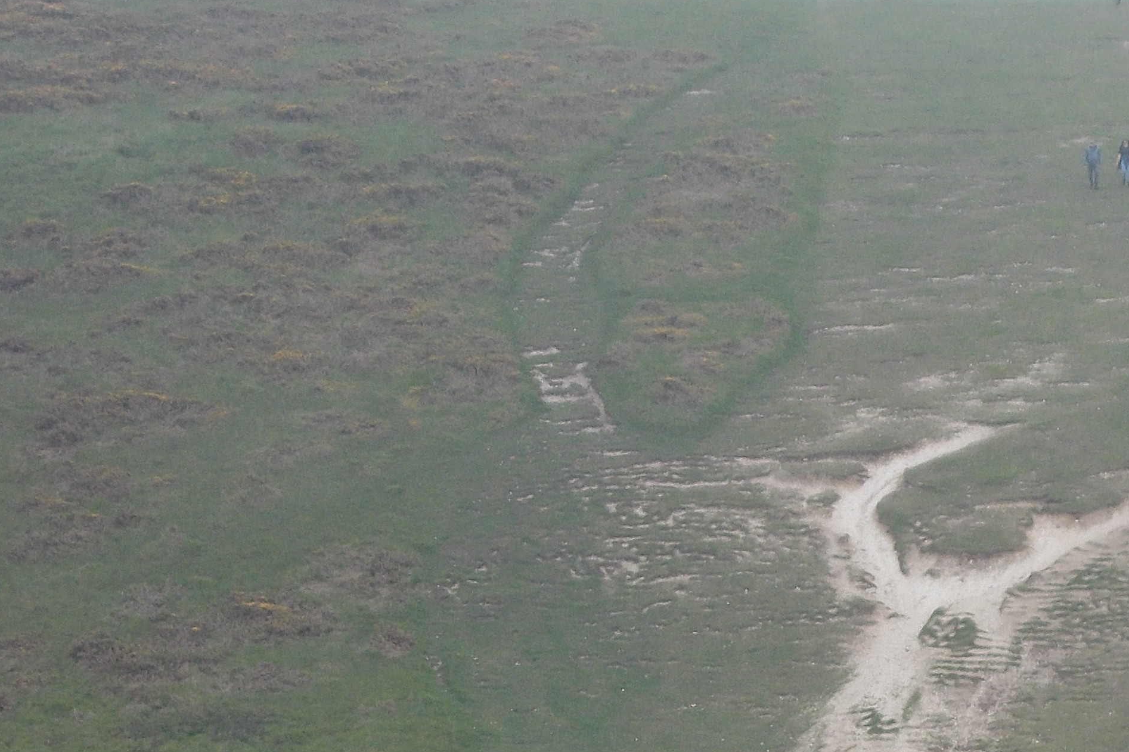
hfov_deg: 7.2
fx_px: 8967
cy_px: 831
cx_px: 1218
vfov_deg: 4.8
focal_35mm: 286
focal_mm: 20.1
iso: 80
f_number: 6
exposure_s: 1/250
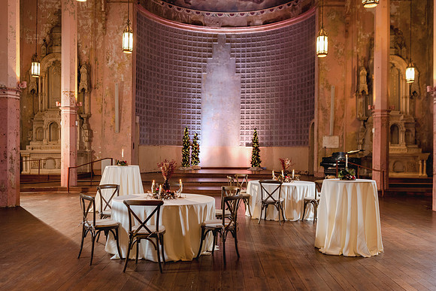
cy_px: 146
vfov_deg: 37.1
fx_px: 433
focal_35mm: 36
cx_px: 215
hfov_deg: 53.4
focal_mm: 35
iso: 400
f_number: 2.5
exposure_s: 1/60
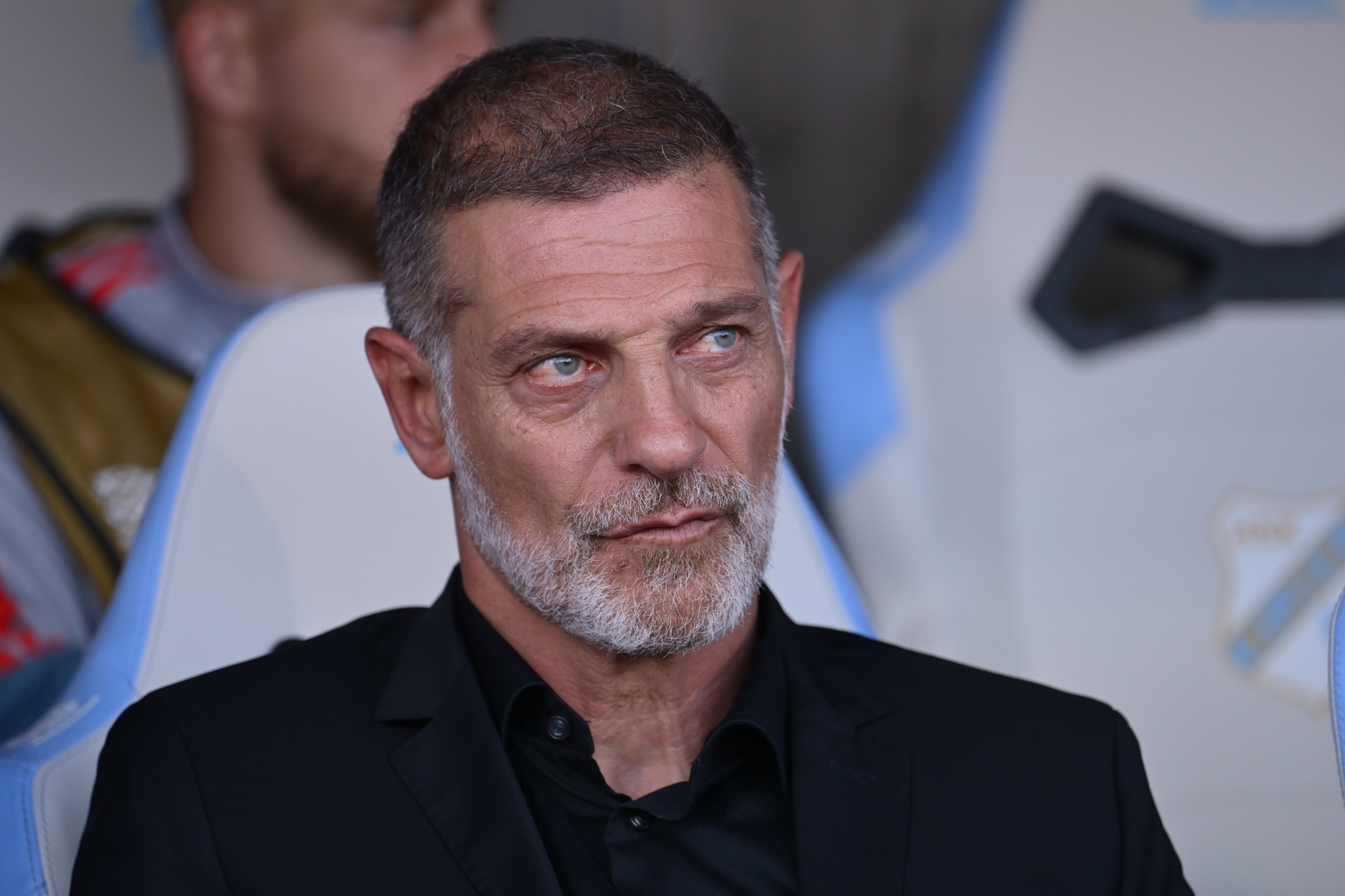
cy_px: 448
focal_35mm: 300
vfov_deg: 4.6
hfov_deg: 6.9
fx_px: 11207
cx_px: 672
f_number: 2.8
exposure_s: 1/800
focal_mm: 200
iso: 640
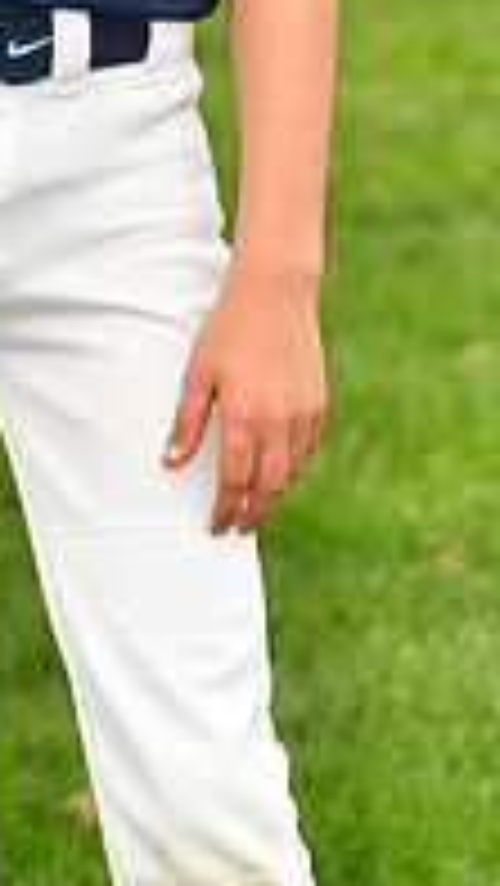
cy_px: -328
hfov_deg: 2.6
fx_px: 11111
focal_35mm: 472
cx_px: -322
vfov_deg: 4.6
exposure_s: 1/1000
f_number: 4
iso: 320
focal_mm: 102
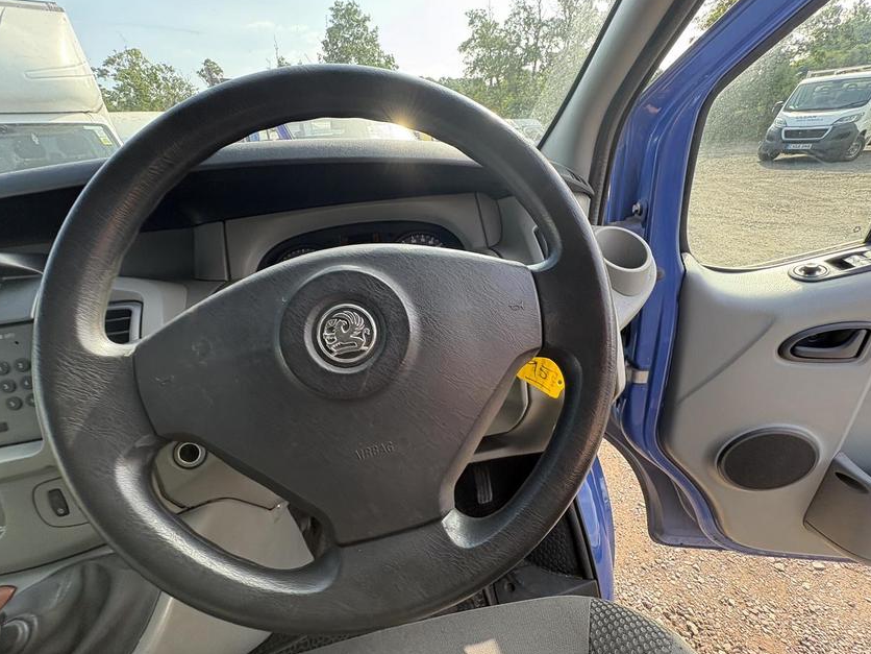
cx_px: 441
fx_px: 377
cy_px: 341
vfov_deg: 81.7
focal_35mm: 15
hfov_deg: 98.2
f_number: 2.2
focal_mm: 2.22
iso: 64
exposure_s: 1/140
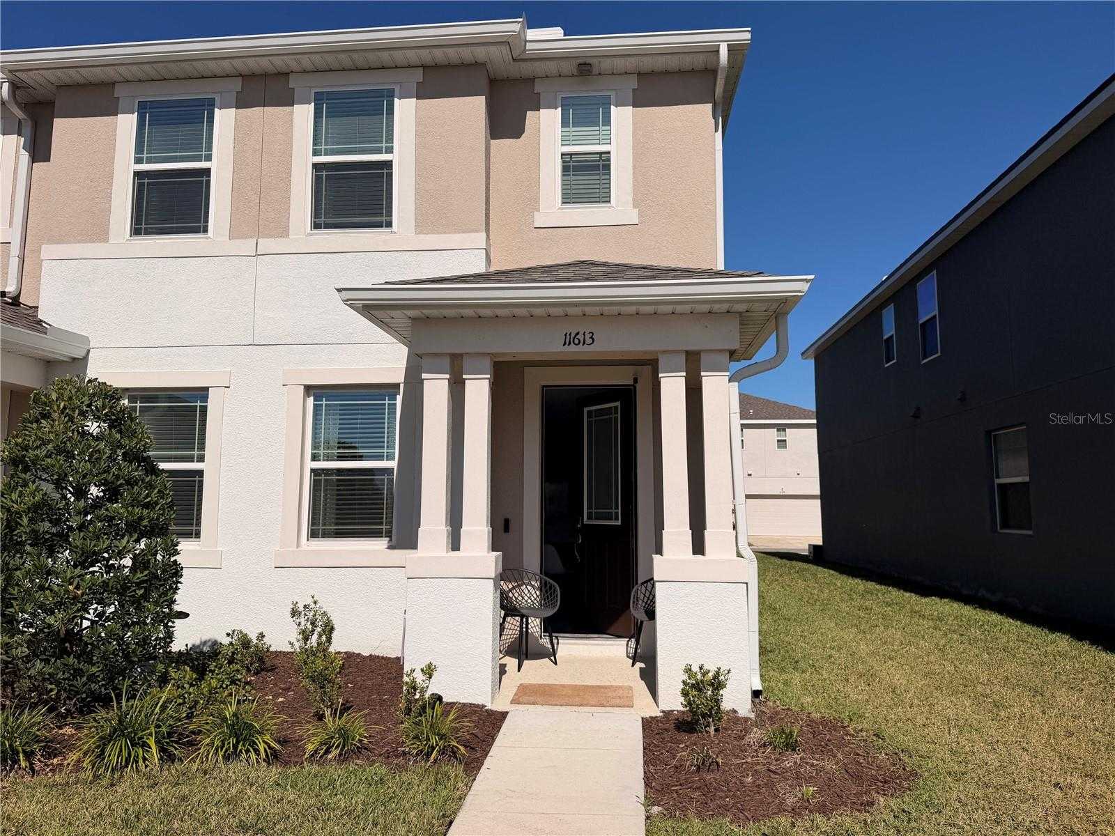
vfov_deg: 56.8
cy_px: 418
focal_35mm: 24
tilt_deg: +6.2
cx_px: 558
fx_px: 773
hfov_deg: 71.6
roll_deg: +0.0
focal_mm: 6.76
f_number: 1.78
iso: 80
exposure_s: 1/17544
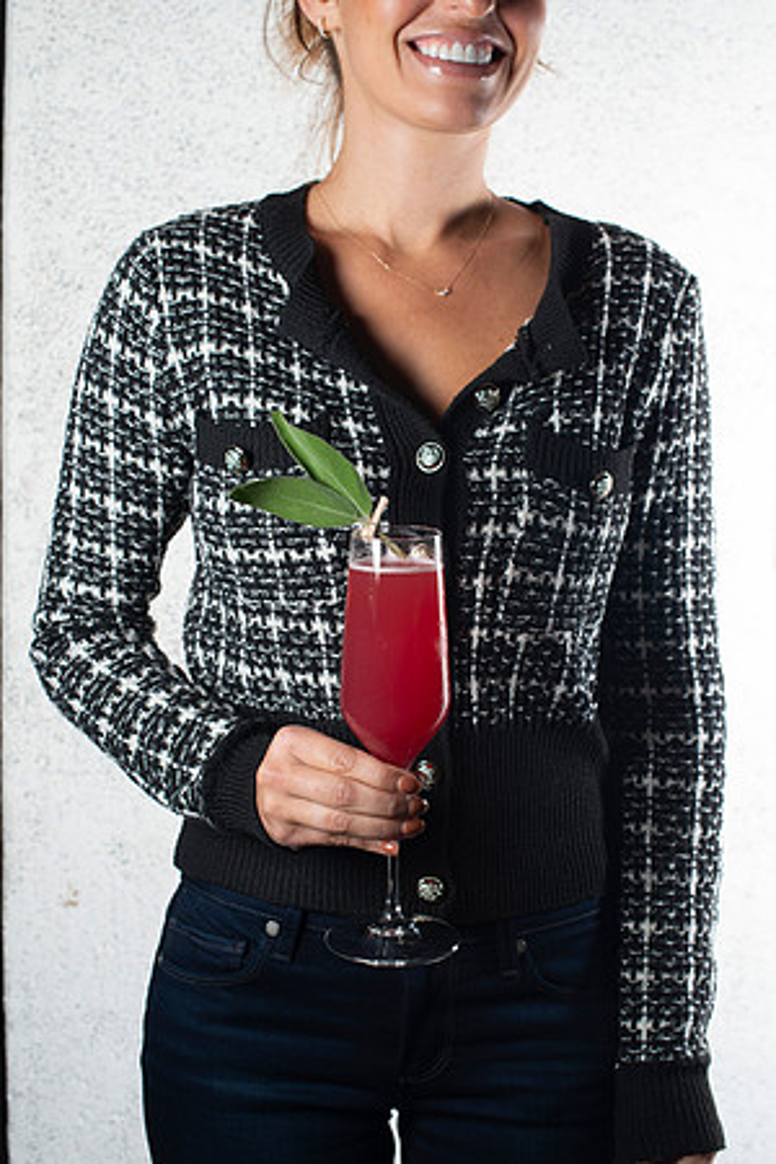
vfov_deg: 39.6
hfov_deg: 27.0
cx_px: 388
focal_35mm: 50
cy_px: 582
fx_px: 1617
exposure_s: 1/200
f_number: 5.6
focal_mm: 50
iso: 200
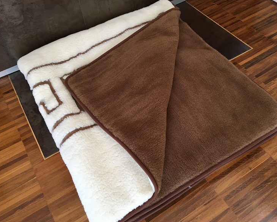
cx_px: 143
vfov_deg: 47.1
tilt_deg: -54.7
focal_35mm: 31
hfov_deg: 57.2
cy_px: 112
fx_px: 254
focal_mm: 4.15
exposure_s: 1/33
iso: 64
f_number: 2.2
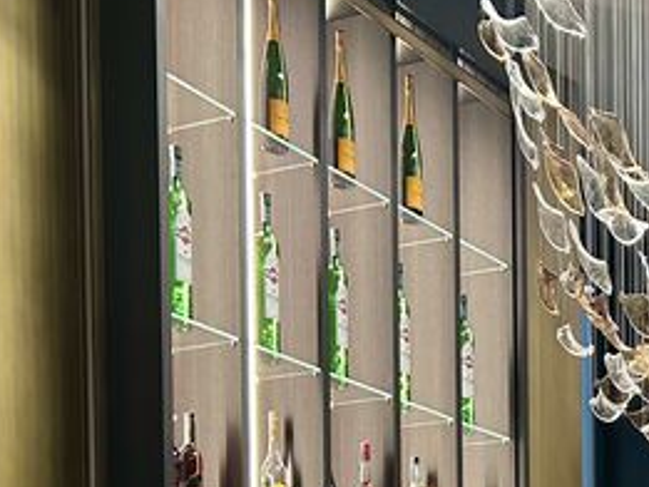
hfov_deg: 18.1
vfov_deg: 13.1
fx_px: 1913
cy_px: 875
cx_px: 816
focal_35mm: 102
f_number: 1.5
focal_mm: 5.7
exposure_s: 1/50
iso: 80
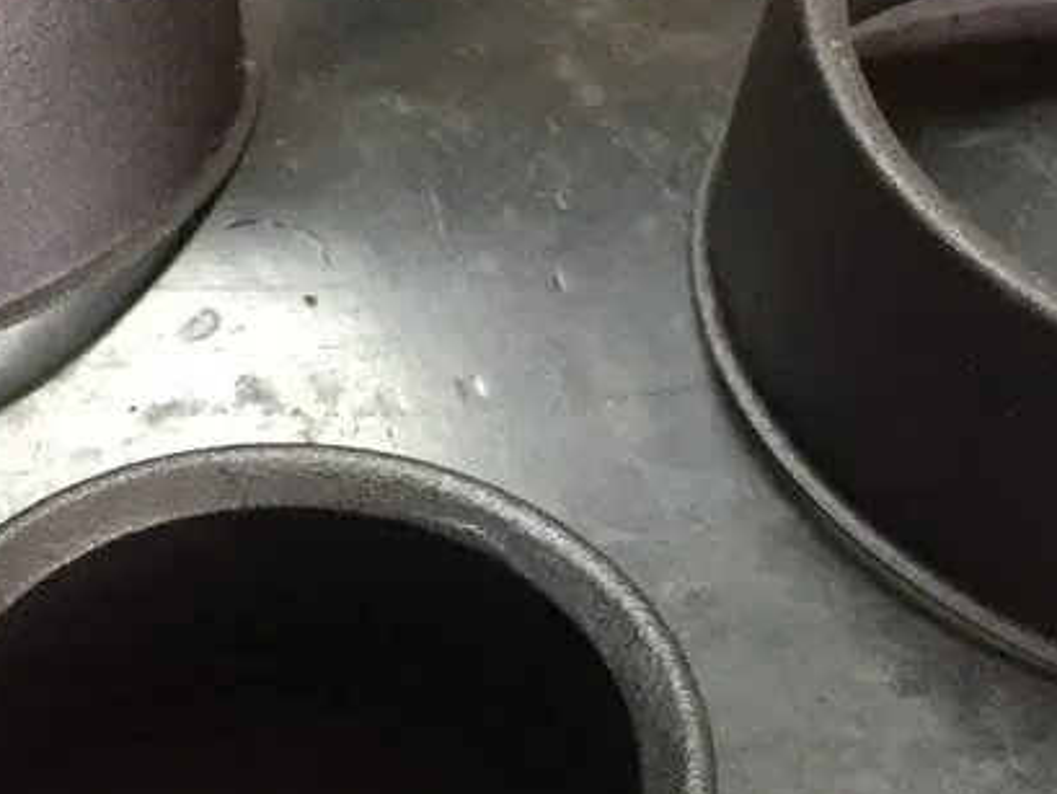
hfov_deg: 23.0
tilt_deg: -41.9
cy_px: 401
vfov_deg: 17.4
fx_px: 2596
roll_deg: -6.3
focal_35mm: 85
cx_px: 463
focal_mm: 4.15
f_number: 2.2
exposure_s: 1/25
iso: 250
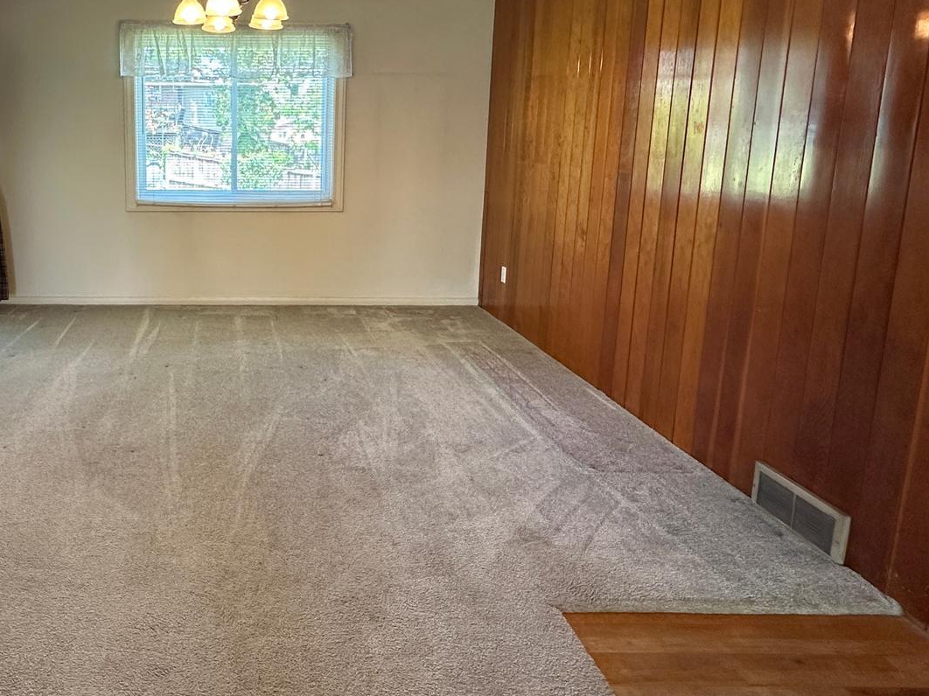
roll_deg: -0.5
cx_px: 244
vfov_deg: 50.8
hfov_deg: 62.0
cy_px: 262
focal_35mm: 27
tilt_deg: -9.1
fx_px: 724
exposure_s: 1/120
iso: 200
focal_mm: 2.22
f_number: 2.2
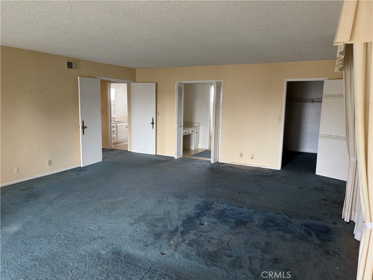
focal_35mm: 26
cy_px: 140
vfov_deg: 53.1
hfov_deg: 67.3
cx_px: 186
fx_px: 280
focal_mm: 5.96
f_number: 1.6
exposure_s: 1/60
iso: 160
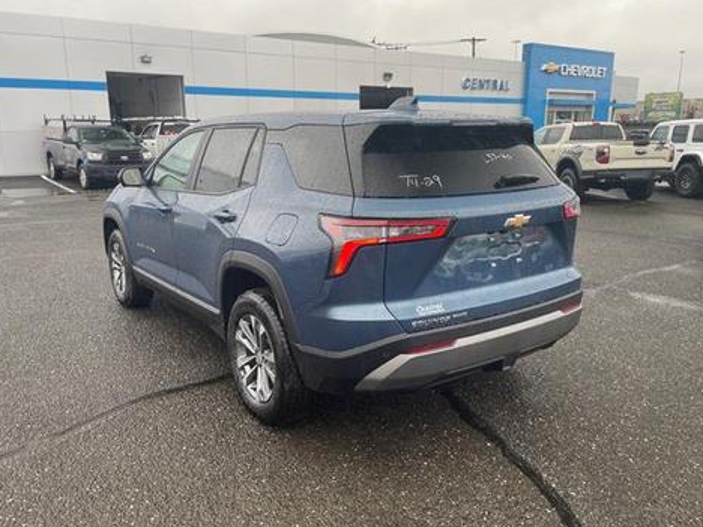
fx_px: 569
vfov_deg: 49.7
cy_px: 266
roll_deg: -0.1
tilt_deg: -14.4
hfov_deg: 63.4
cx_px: 345
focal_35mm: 28
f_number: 1.6
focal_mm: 4.2
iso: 40
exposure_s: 1/121
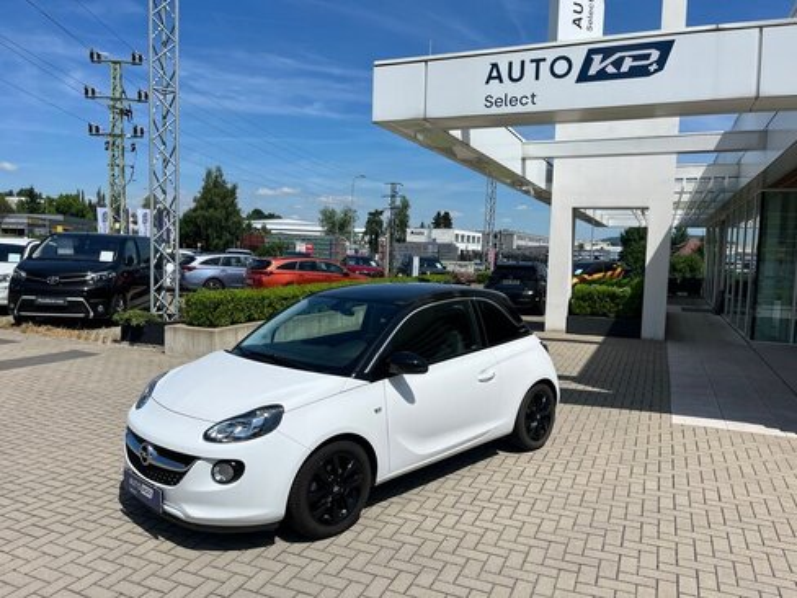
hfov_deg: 67.3
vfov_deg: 53.1
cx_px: 398
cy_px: 299
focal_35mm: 26
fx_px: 599
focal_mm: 5.1
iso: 50
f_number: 1.6
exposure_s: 1/6897
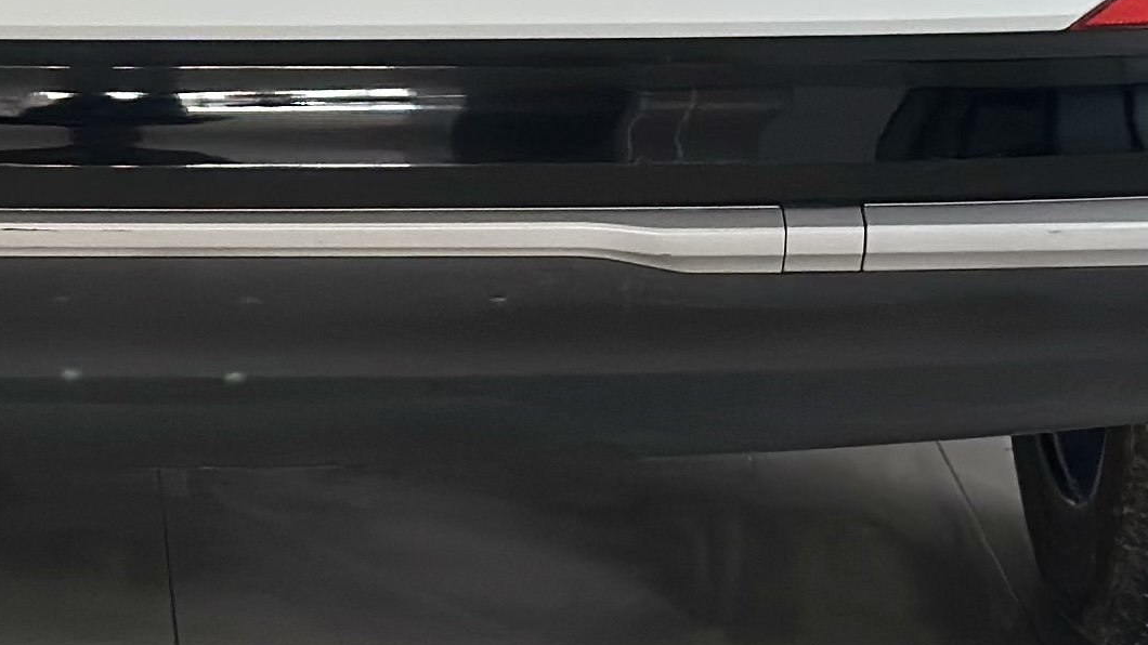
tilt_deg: -11.4
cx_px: 134
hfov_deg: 10.8
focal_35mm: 199
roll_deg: -0.6
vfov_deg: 6.0
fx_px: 6057
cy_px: -345
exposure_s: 1/203
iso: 80
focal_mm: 6.86
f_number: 1.78
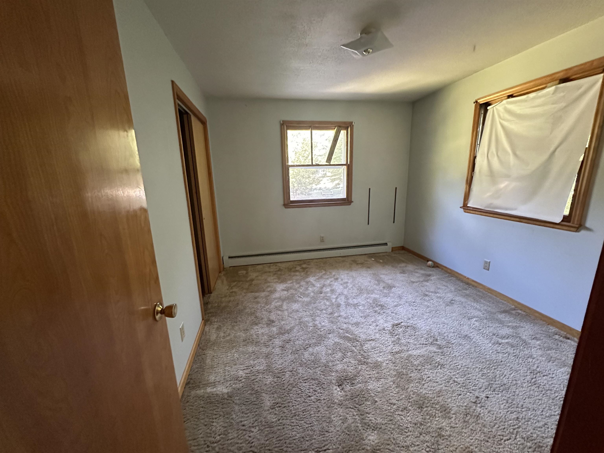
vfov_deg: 85.7
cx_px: 302
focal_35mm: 14
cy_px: 226
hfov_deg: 102.1
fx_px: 244
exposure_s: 1/60
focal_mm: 2.22
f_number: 2.2
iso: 1000
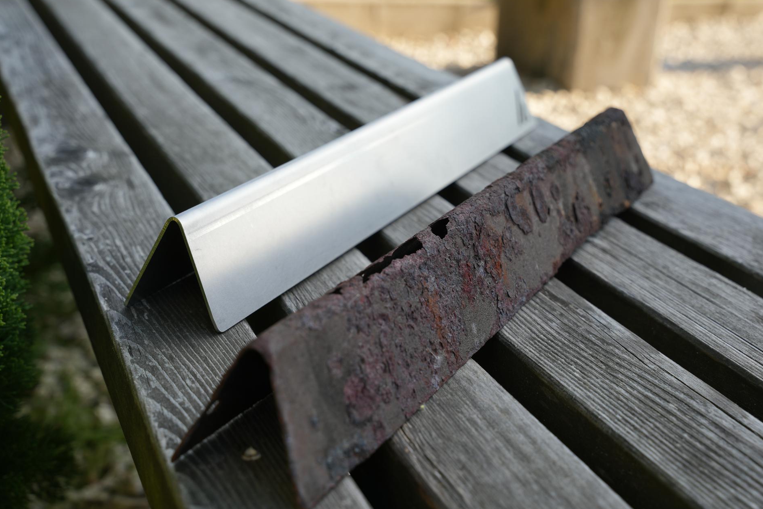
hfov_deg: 40.2
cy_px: 255
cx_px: 375
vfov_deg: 27.4
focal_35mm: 49
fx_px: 1043
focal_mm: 48.2
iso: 100
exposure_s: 1/80
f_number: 6.3
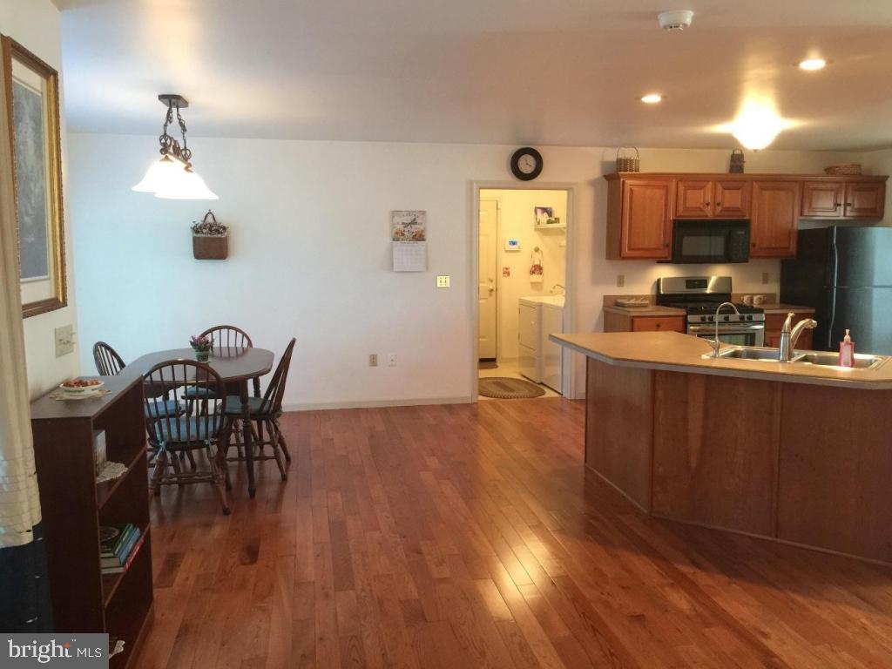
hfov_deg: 61.7
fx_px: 747
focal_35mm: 29
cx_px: 446
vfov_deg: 48.2
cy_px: 334
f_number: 2.2
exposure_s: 1/15
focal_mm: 4.15
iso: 100
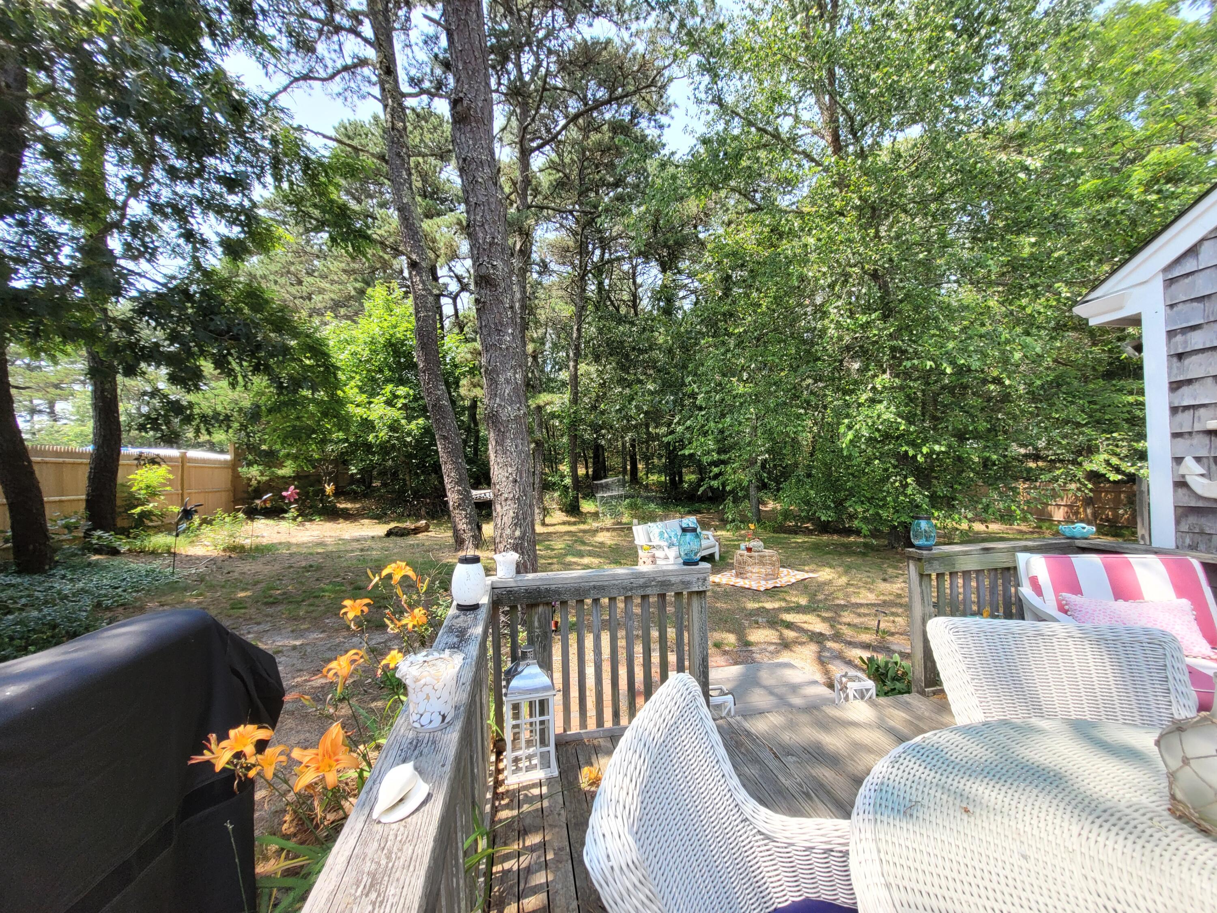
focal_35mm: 13
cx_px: 608
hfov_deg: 106.2
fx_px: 457
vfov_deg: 89.9
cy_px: 456
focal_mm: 1.74
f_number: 2.2
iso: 40
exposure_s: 1/274
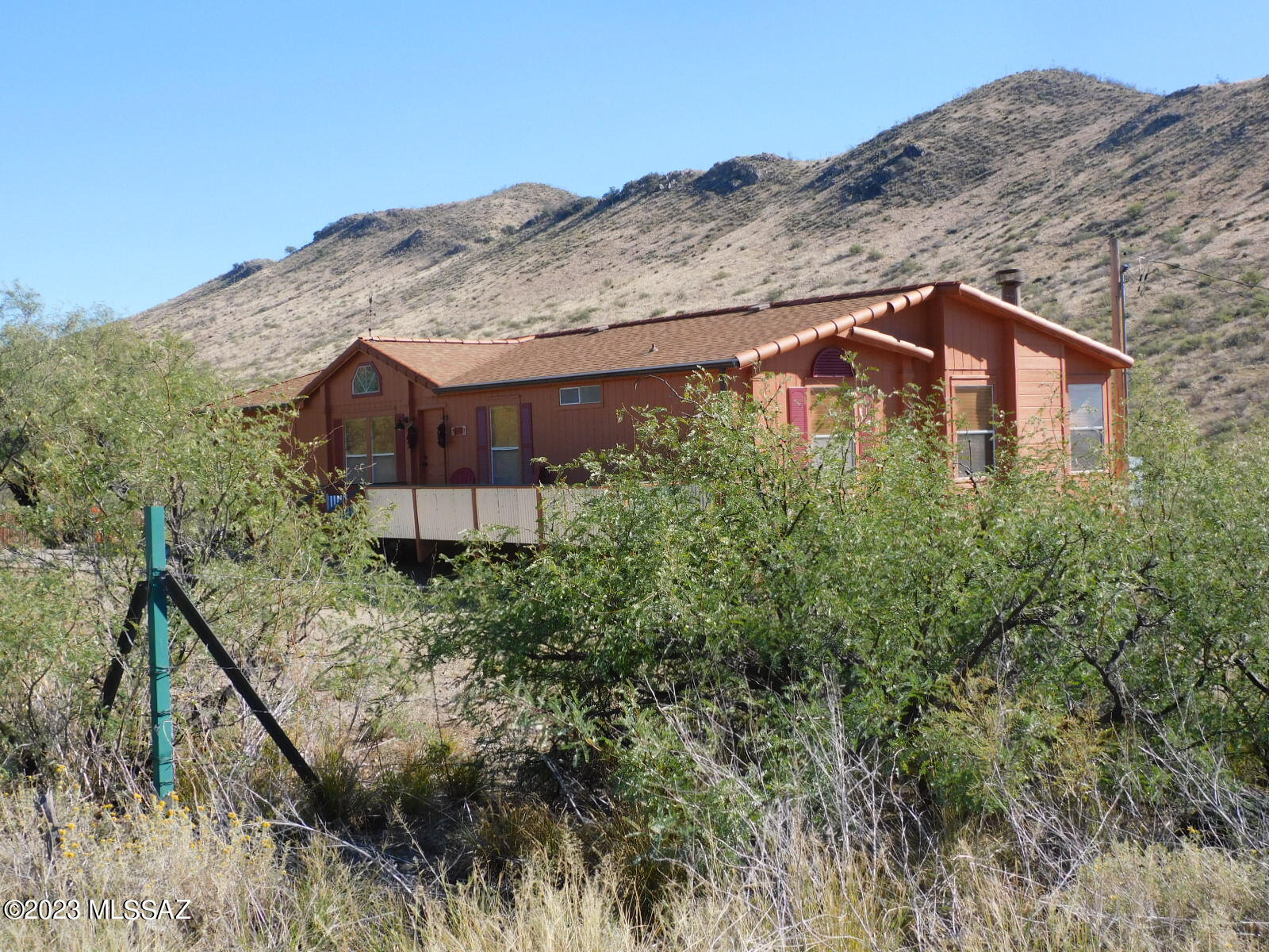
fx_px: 1833
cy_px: 476
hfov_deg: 38.2
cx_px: 634
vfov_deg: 29.1
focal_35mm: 50
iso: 125
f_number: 4
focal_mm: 9
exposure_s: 1/640
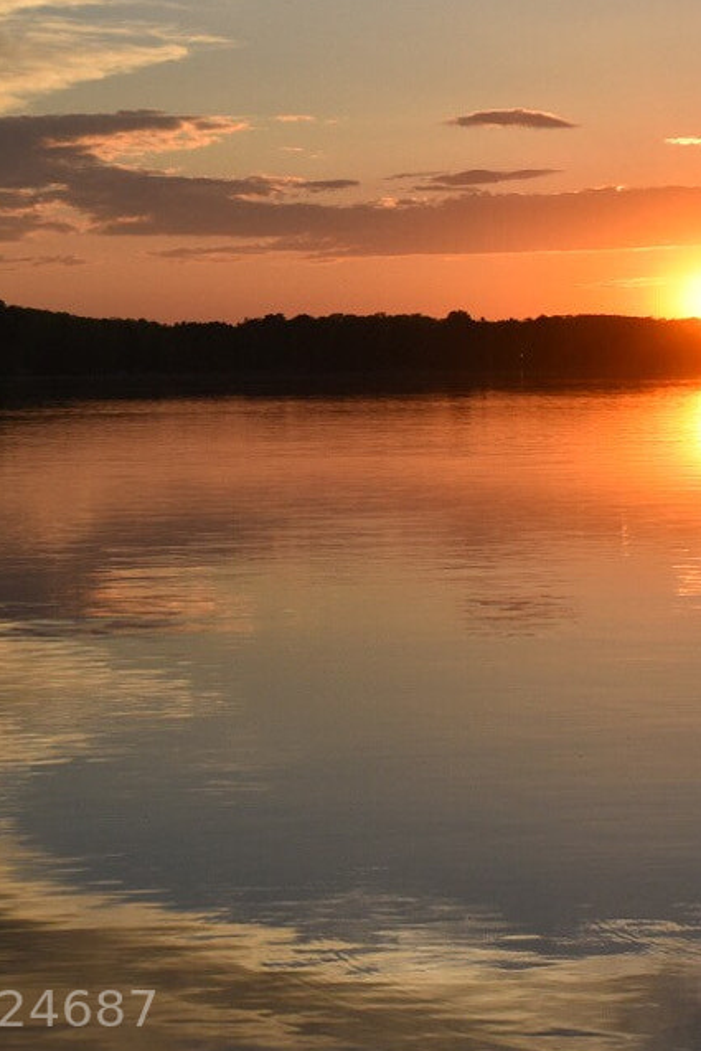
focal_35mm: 98
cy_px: 258
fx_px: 2861
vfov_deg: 20.6
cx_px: 614
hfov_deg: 13.9
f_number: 10
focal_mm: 26
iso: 200
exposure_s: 1/400
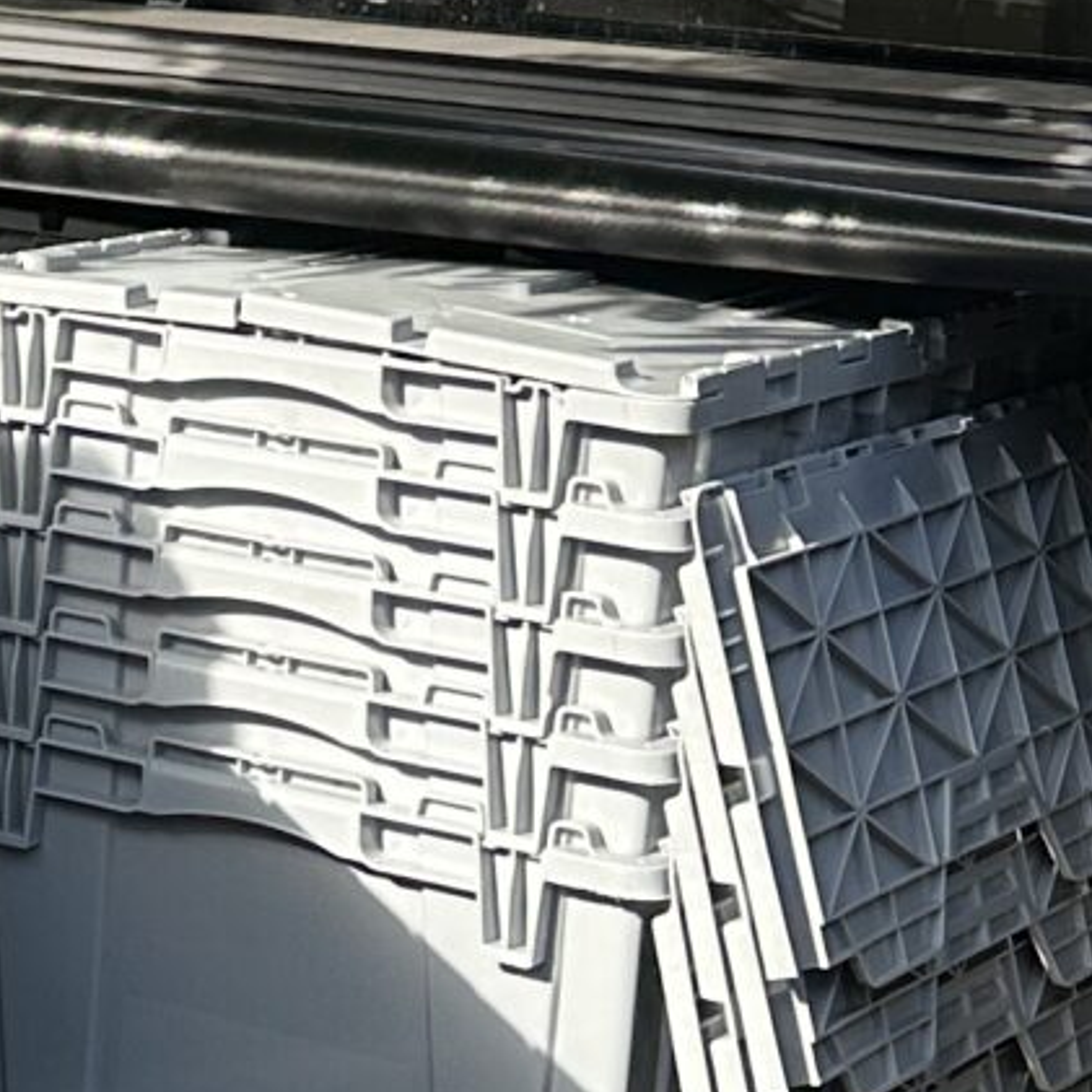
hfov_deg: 12.5
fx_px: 4604
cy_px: -163
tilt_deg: -4.1
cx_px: -812
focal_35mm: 129
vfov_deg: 13.2
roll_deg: -0.1
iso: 80
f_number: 1.78
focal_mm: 6.86
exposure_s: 1/750
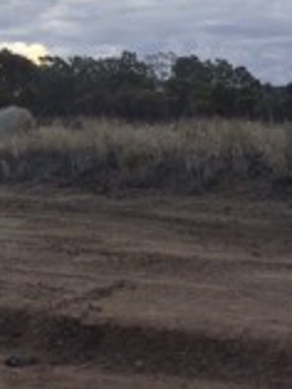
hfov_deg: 15.1
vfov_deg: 19.2
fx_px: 1078
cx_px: -22
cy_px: -89
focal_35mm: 96
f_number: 2.2
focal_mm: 4.15
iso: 32
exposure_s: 1/1414
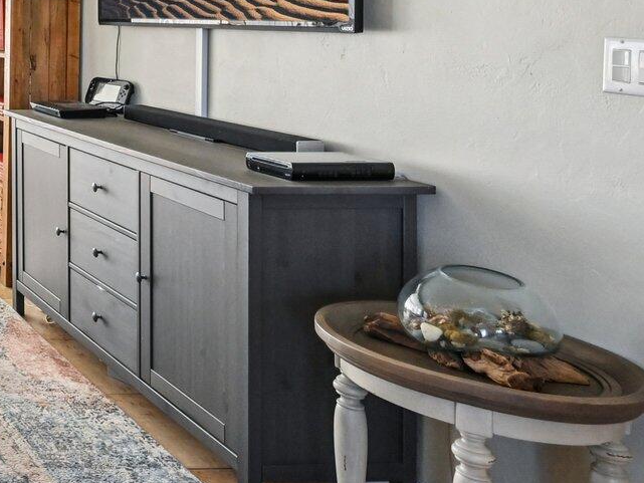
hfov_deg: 29.1
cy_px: 16
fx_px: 800
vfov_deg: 31.4
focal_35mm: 43
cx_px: -303
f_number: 8
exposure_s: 1/500
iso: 2000
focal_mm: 14
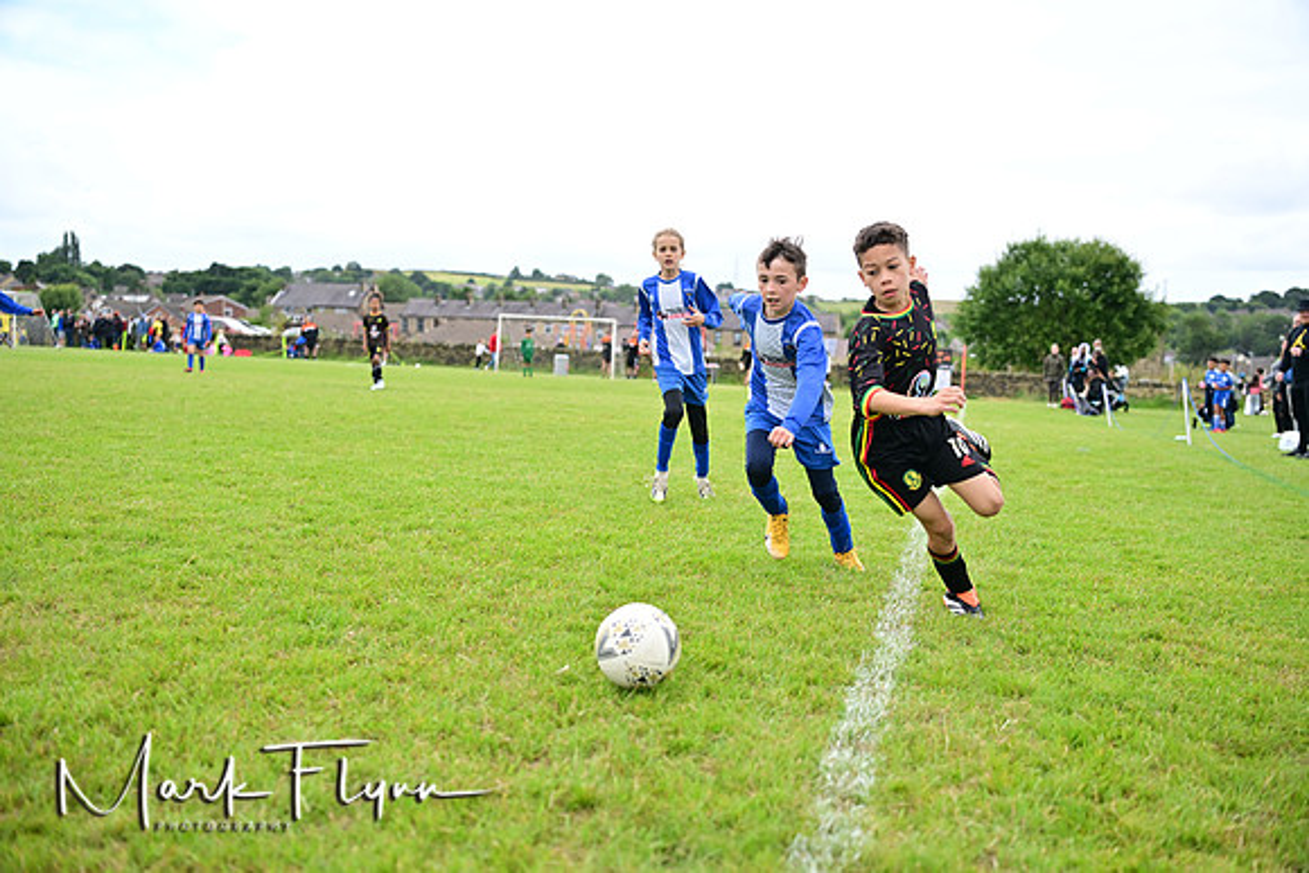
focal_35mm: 35
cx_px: 654
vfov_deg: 37.9
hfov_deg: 54.4
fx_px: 1273
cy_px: 436
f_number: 2.2
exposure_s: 1/2000
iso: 400
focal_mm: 35
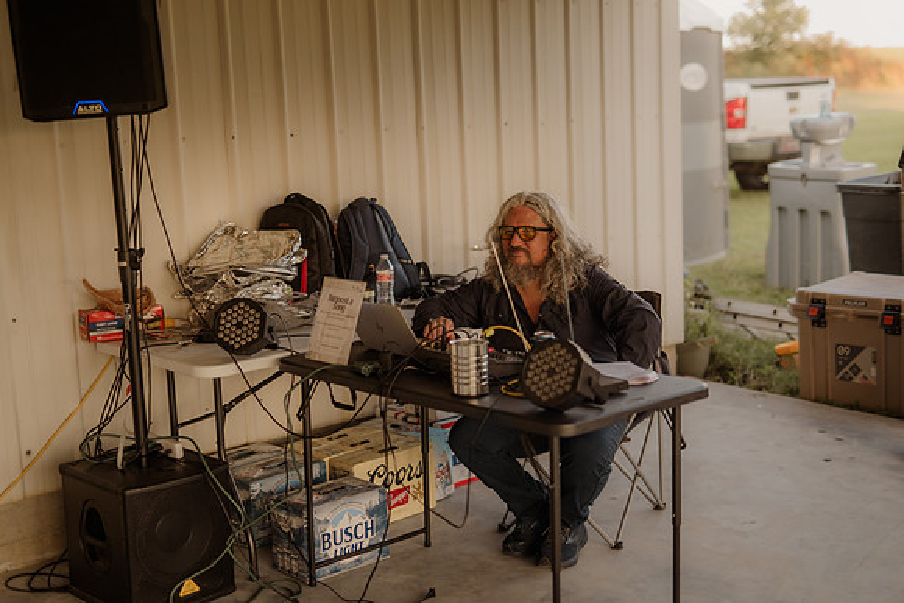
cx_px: 452
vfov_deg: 27.0
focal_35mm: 50
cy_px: 302
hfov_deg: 39.6
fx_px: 1256
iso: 200
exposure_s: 1/320
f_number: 2.8
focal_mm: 50
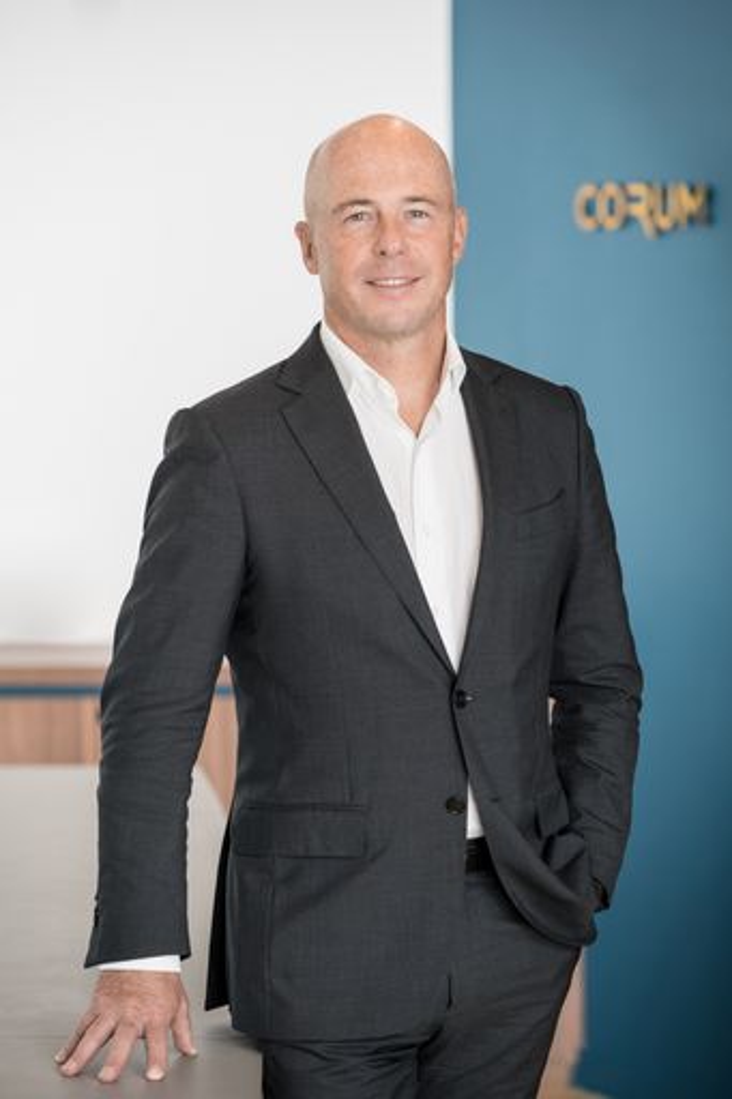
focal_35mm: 145
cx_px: 366
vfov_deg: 14.2
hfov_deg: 9.5
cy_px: 550
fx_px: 4425
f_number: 3.5
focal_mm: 145
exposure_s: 1/250
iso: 200
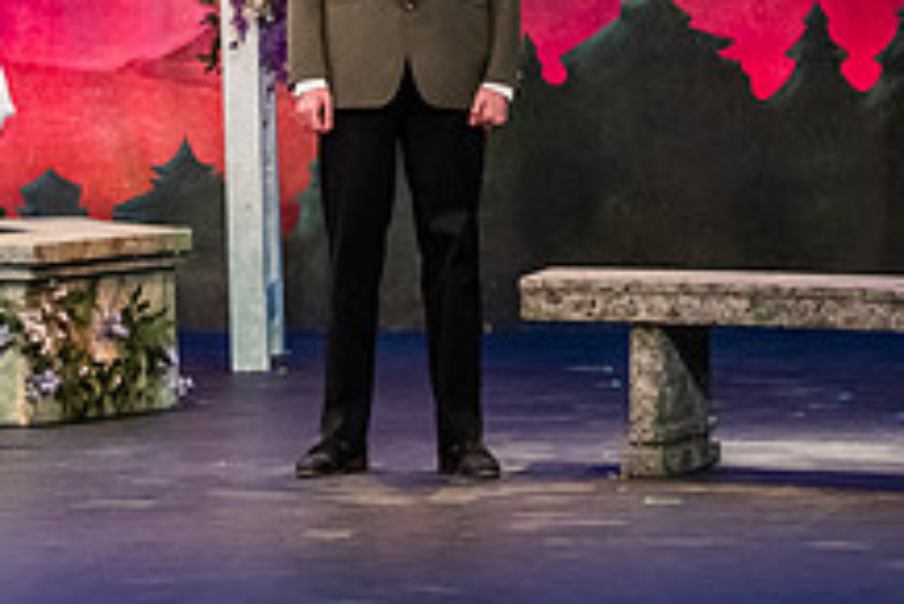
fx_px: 6835
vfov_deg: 5.0
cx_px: 21
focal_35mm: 272
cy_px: -177
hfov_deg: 7.5
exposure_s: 1/320
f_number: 3.2
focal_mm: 102
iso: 4000
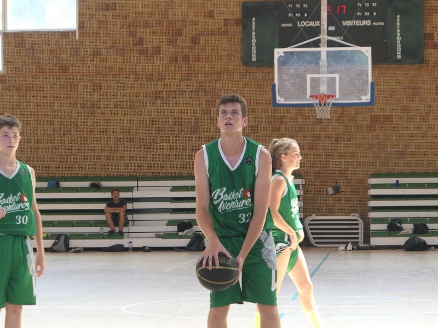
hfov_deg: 14.9
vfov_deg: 11.2
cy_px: 164
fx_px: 1670
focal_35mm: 132
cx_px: 219
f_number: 2.8
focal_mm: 26.4
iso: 320
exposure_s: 1/125
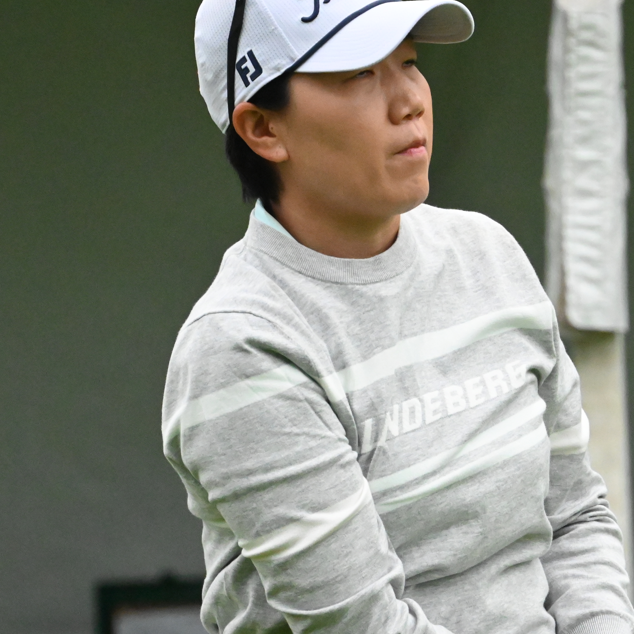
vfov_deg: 1.6
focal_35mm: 1071
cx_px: 499
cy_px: 371
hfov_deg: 1.6
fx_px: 22193
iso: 8000
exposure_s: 1/3200
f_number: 5.6
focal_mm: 400
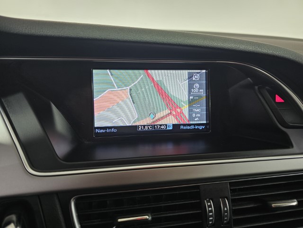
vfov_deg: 58.9
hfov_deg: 73.9
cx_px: 152
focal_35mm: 23
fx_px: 201
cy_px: 114
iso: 320
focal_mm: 6.3
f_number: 1.7
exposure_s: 1/62
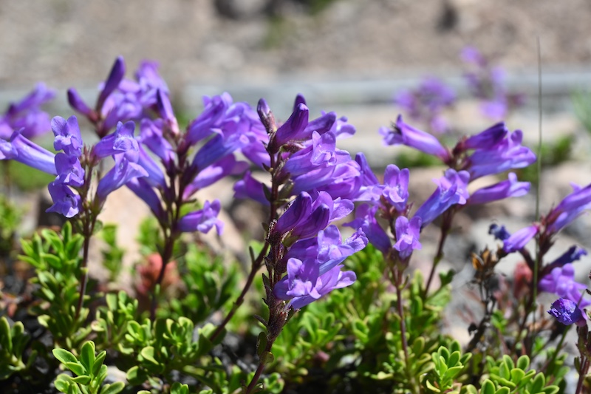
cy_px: 197
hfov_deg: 33.4
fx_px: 985
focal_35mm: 60
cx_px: 296
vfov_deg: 22.6
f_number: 6.3
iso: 100
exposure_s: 1/320
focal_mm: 40
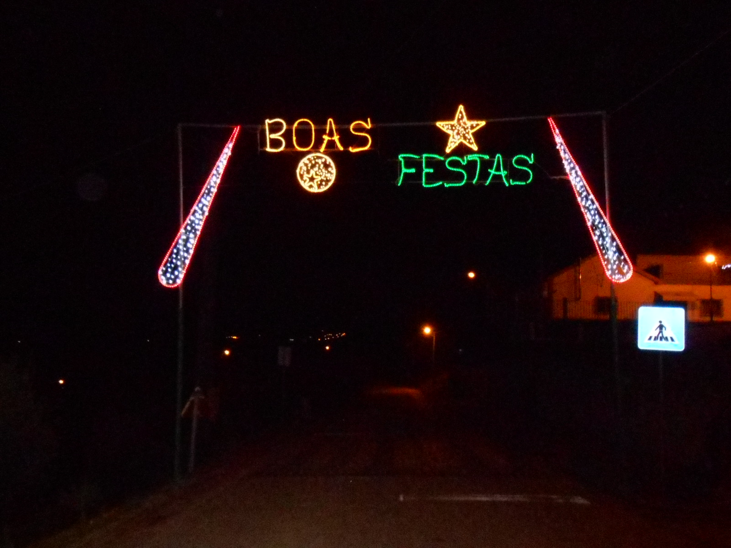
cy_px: 274
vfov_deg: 46.8
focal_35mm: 30
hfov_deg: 60.0
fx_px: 634
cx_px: 366
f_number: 3.8
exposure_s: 1/25
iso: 1600
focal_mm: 5.3
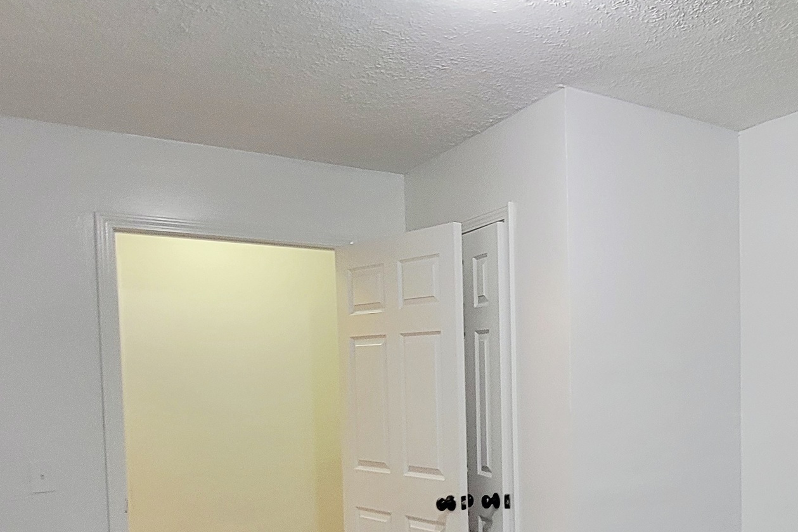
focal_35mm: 33
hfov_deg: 53.4
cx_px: 639
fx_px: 731
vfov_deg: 38.4
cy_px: 429
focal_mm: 2.2
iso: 320
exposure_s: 1/60.2
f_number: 2.2
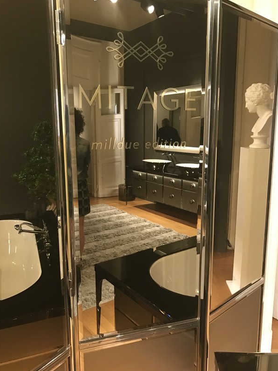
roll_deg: -0.8
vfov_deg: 61.6
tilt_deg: -10.2
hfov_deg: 48.2
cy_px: 184
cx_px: 141
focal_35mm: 29
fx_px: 310
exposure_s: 1/17
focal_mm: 3.99
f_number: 1.8
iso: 100
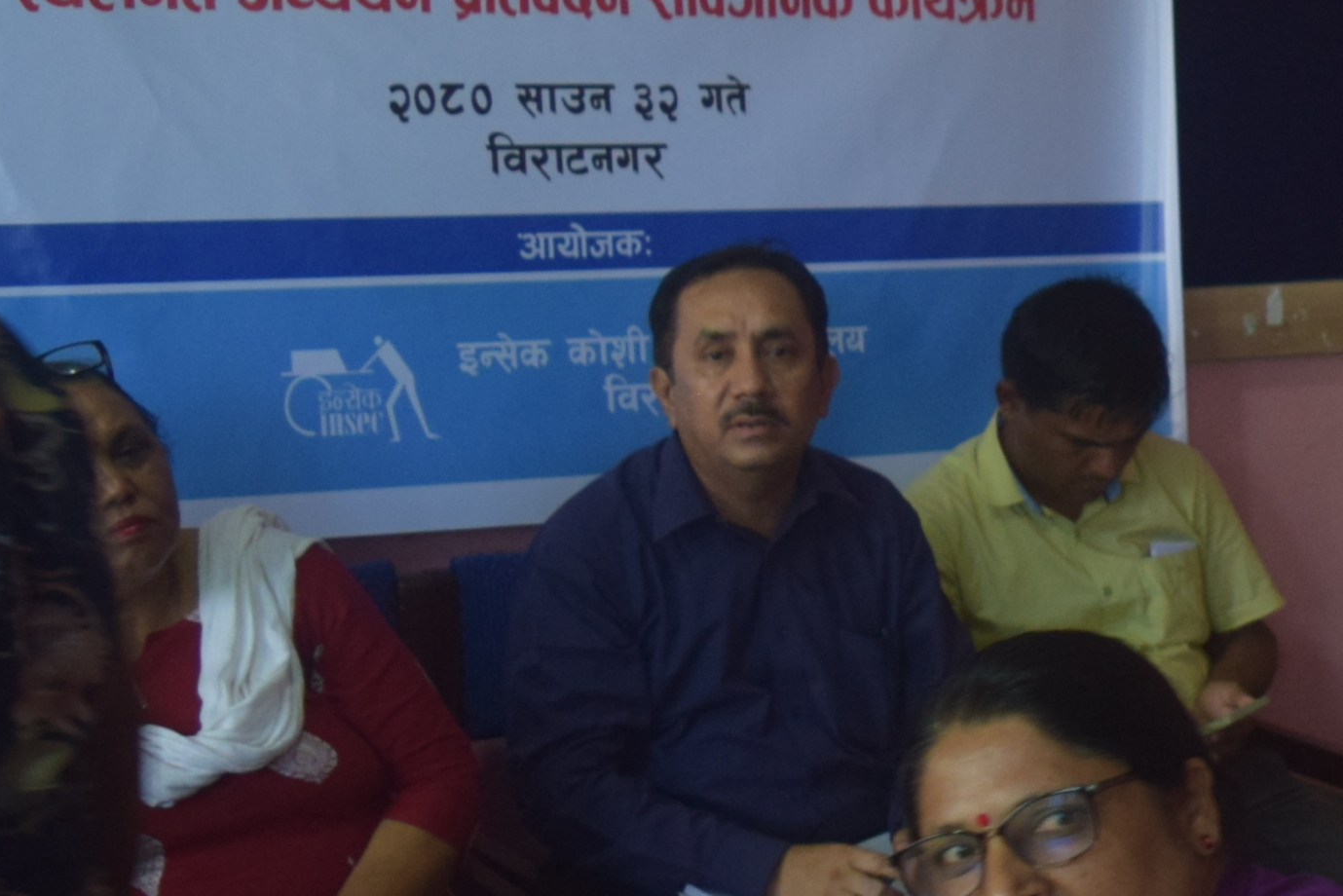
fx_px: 3283
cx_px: 1904
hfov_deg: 20.4
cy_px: 425
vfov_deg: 15.5
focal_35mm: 88
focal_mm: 18
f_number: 3.5
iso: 800
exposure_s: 1/60
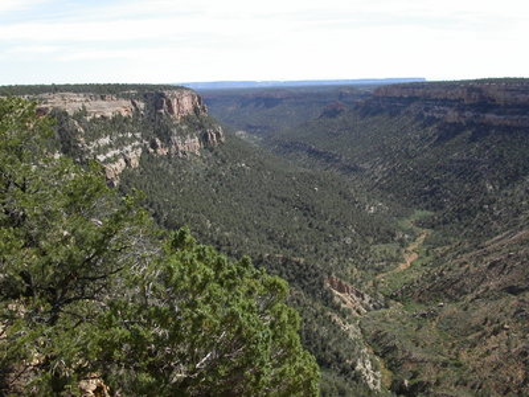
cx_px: 264
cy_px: 198
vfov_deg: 37.7
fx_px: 581
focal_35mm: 38
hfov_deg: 49.0
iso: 100
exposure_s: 1/180
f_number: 8
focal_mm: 7.8
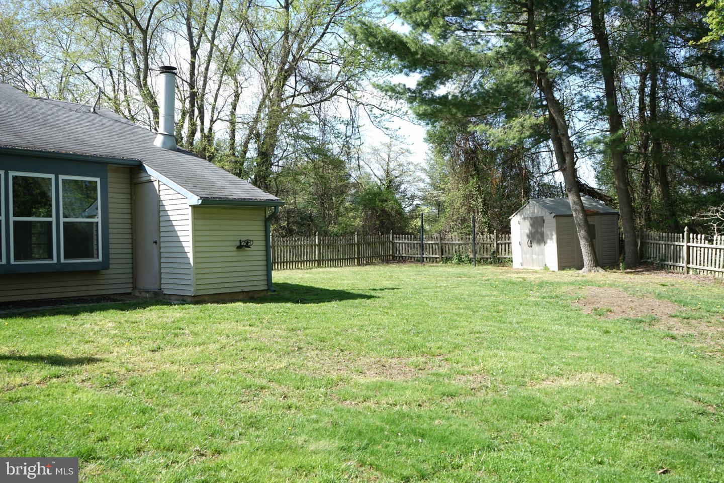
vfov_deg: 42.3
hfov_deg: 60.3
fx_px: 623
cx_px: 362
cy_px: 242
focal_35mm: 31
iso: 80
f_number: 10
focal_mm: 31
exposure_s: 1/50
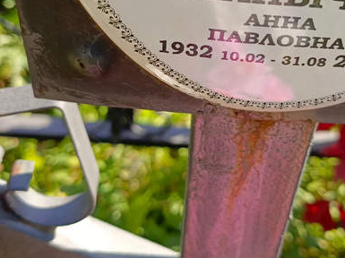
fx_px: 518
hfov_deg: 36.8
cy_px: 84
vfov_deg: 27.8
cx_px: 195
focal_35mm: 52
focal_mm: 4.76
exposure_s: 1/296
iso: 112
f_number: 1.69
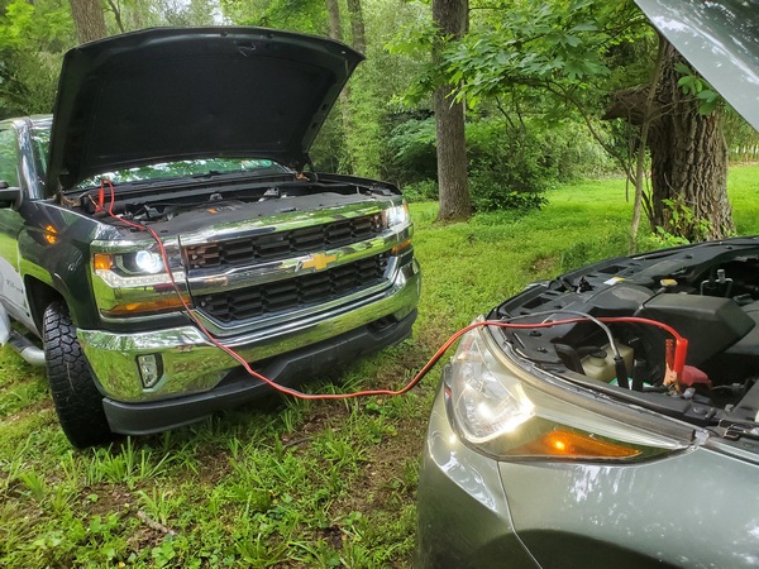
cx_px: 380
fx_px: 570
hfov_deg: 67.3
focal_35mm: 26
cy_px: 284
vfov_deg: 53.1
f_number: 2.4
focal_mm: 4.3
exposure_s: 1/120
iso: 320
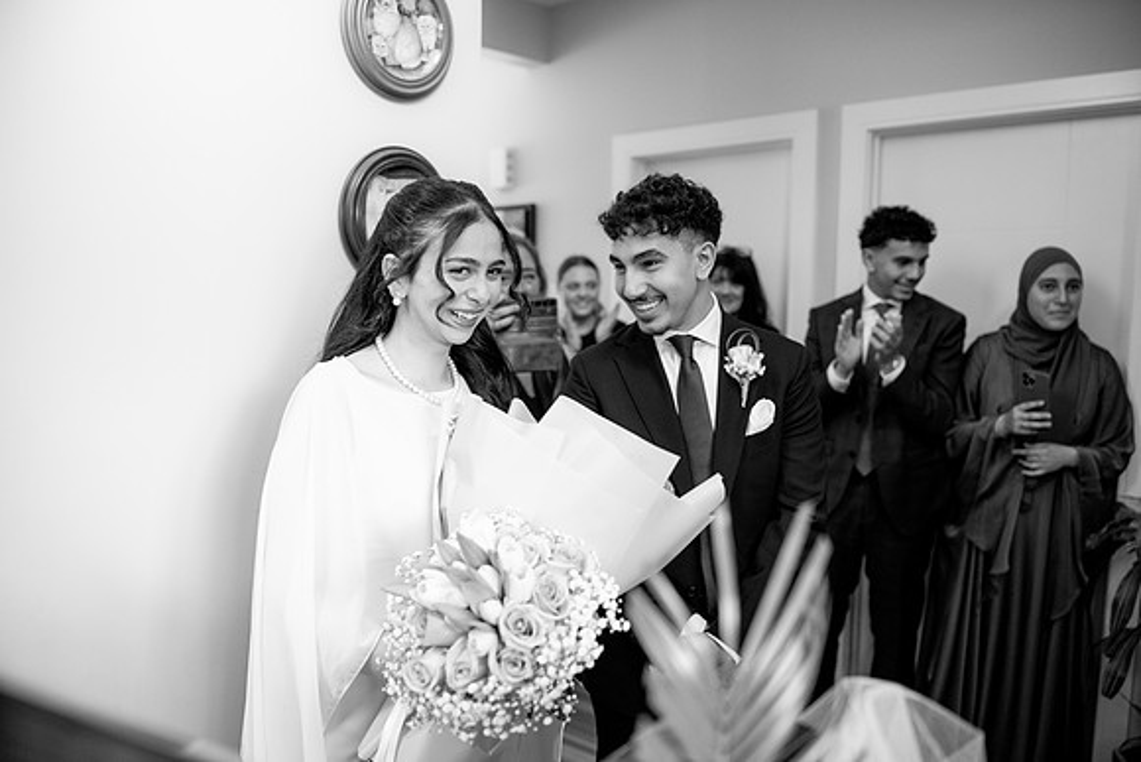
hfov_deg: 65.5
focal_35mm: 28
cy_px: 381
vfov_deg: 46.4
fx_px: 888
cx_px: 570
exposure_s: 1/250
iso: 2500
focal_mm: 28
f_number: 2
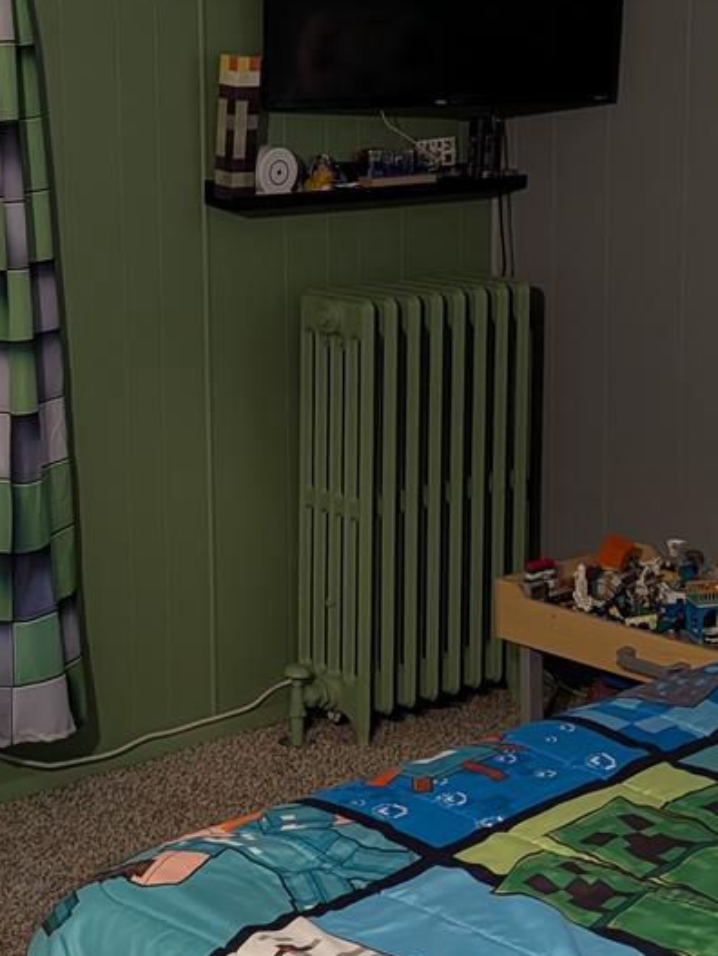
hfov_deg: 21.0
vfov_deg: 27.6
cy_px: 310
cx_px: 301
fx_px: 1934
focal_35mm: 70
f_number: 1.68
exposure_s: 1/60
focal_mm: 6.9
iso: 277
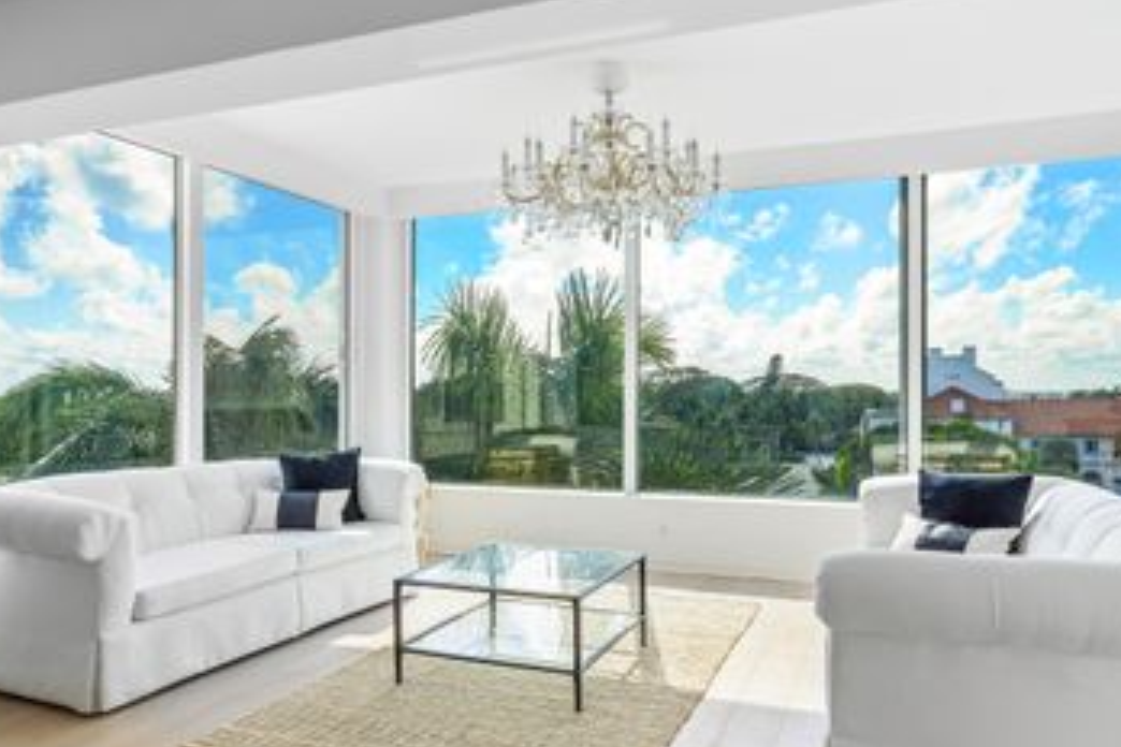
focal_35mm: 24
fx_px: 739
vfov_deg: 53.5
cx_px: 606
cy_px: 417
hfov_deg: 74.3
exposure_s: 1/60
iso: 160
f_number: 8
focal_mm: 11
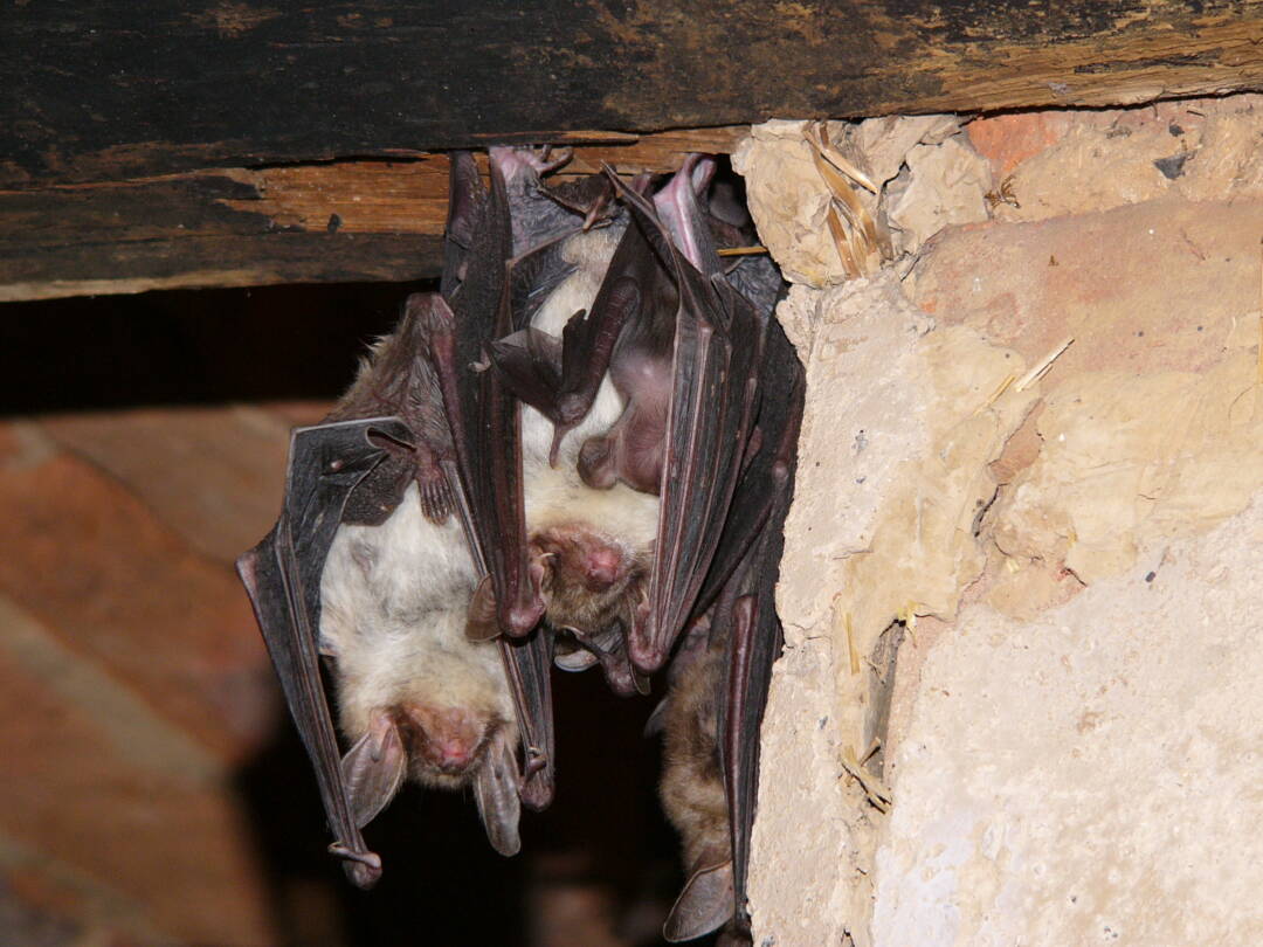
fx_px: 5801
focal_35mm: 159
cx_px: 632
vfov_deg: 9.3
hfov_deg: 12.4
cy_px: 474
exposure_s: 1/125
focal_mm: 26.5
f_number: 2.8
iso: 100
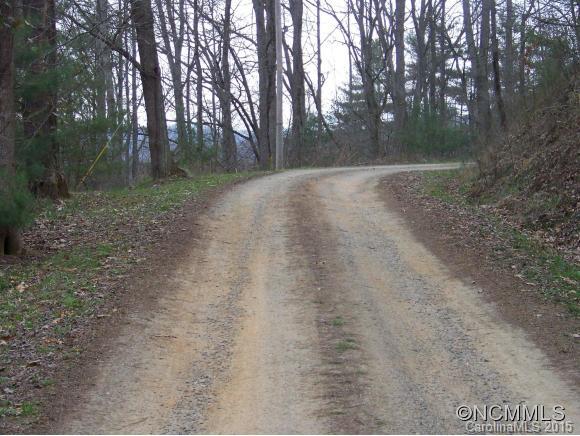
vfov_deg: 17.0
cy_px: 218
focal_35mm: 87
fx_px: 1459
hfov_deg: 22.5
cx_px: 290
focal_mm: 14.6
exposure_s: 1/500
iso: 200
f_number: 3.2
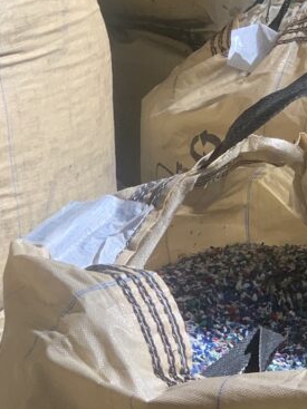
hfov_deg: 10.2
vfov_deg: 13.6
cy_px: 111
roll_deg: +1.5
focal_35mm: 145
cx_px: 194
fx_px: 1716
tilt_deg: -8.6
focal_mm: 6
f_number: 2.4
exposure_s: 1/92
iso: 125
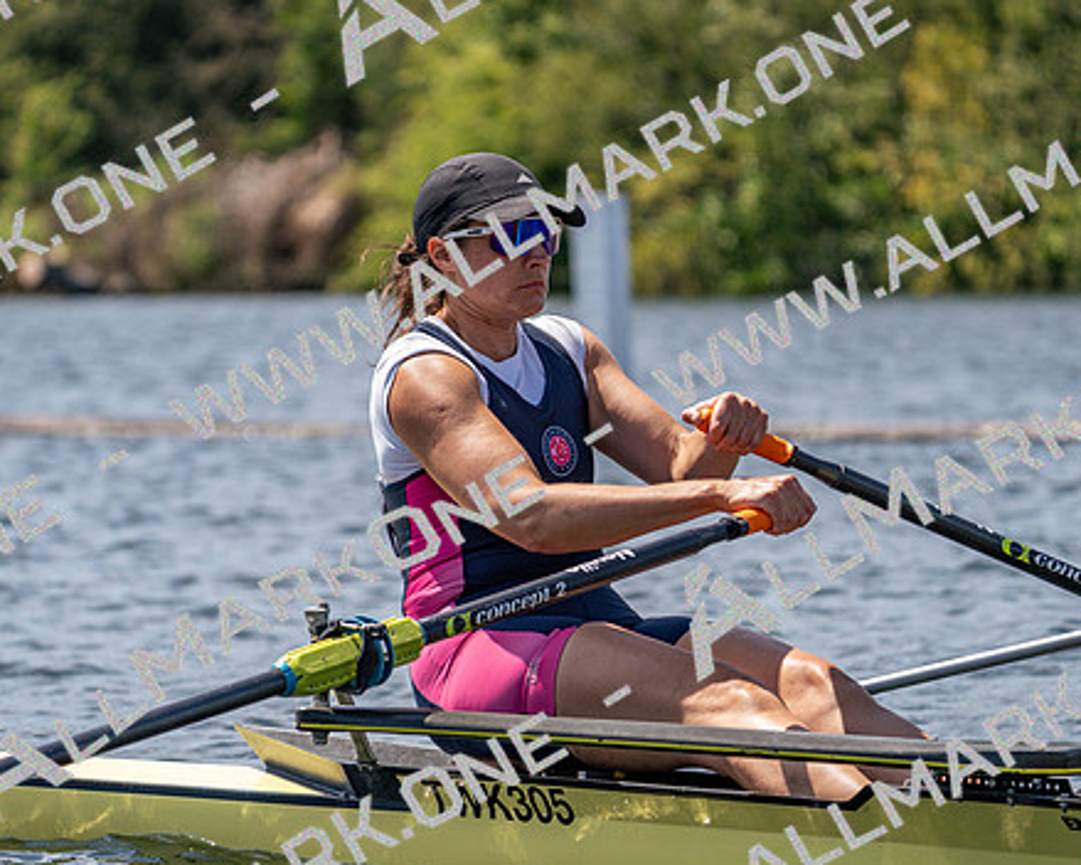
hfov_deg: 7.8
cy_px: 447
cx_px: 473
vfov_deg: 6.2
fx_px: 7933
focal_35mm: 248
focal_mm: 200
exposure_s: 1/2000
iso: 250
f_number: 5.6
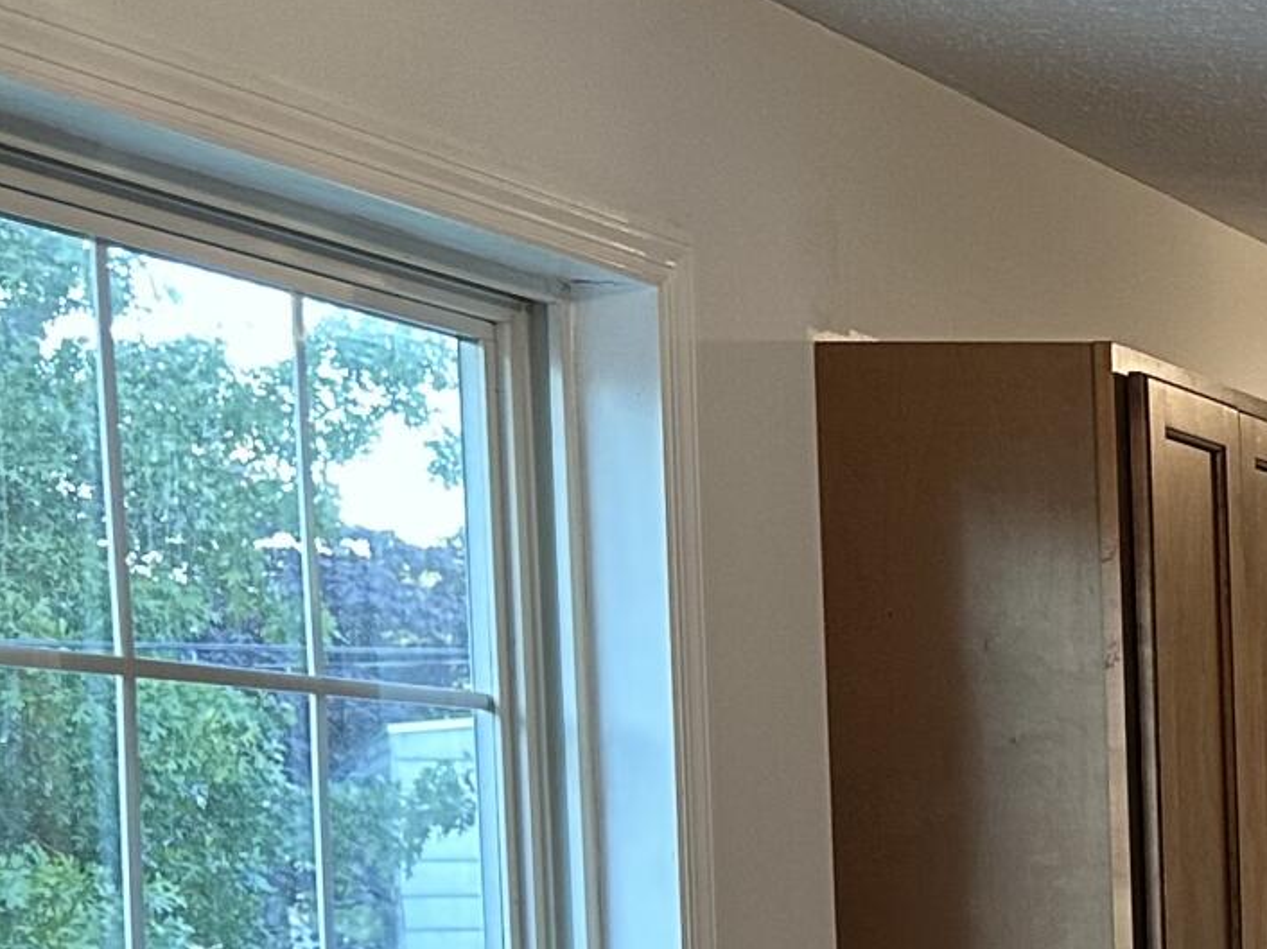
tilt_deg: -4.9
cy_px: 1249
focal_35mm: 102
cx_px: 2430
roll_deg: +0.1
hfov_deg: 15.8
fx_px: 3732
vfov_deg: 13.9
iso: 200
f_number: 1.78
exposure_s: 1/60
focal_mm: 6.86
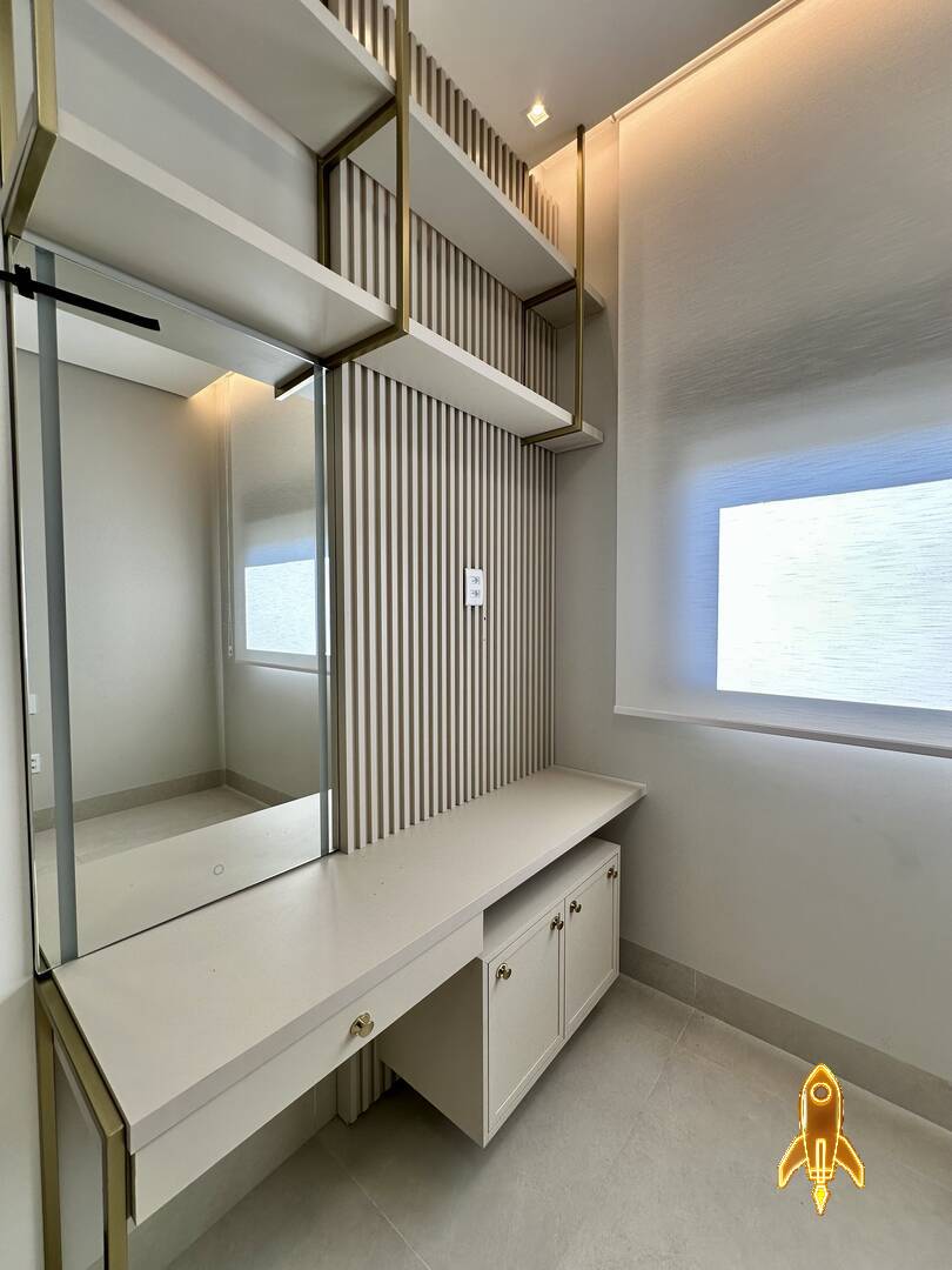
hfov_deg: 85.7
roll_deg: -0.3
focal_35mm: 14
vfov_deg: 102.1
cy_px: 635
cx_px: 476
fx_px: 513
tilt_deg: -0.9
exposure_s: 1/172
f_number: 2.2
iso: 40
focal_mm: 2.22
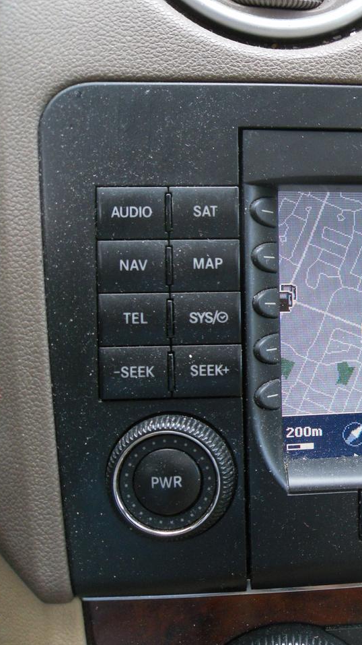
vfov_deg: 40.6
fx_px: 871
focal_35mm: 51
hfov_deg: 21.9
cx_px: 421
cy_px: 323
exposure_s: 1/53
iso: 100
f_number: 3.5
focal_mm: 6.3
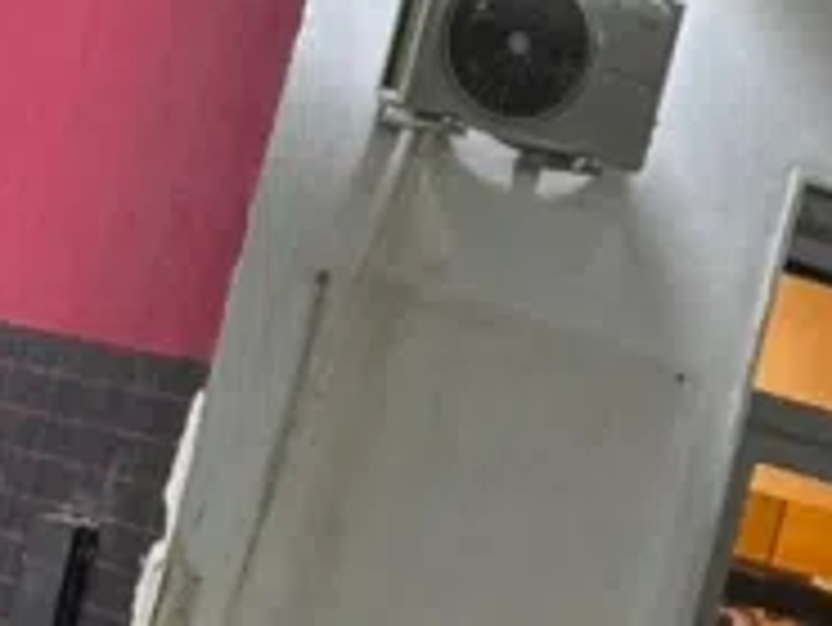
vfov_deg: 8.7
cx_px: 1304
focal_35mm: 166
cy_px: 932
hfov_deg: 11.3
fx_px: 3992
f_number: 1.78
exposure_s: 1/50
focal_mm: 6.86
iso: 80
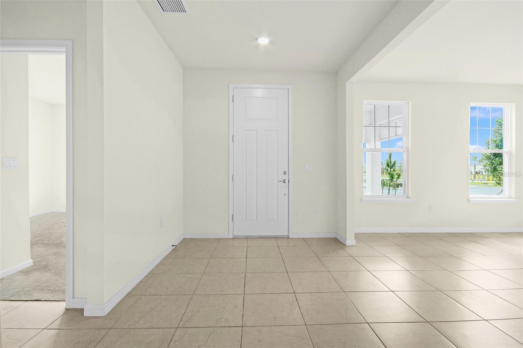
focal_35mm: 15
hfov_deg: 100.4
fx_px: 218
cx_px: 262
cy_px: 174
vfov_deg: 77.3
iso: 500
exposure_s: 1/25
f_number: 11
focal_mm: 10
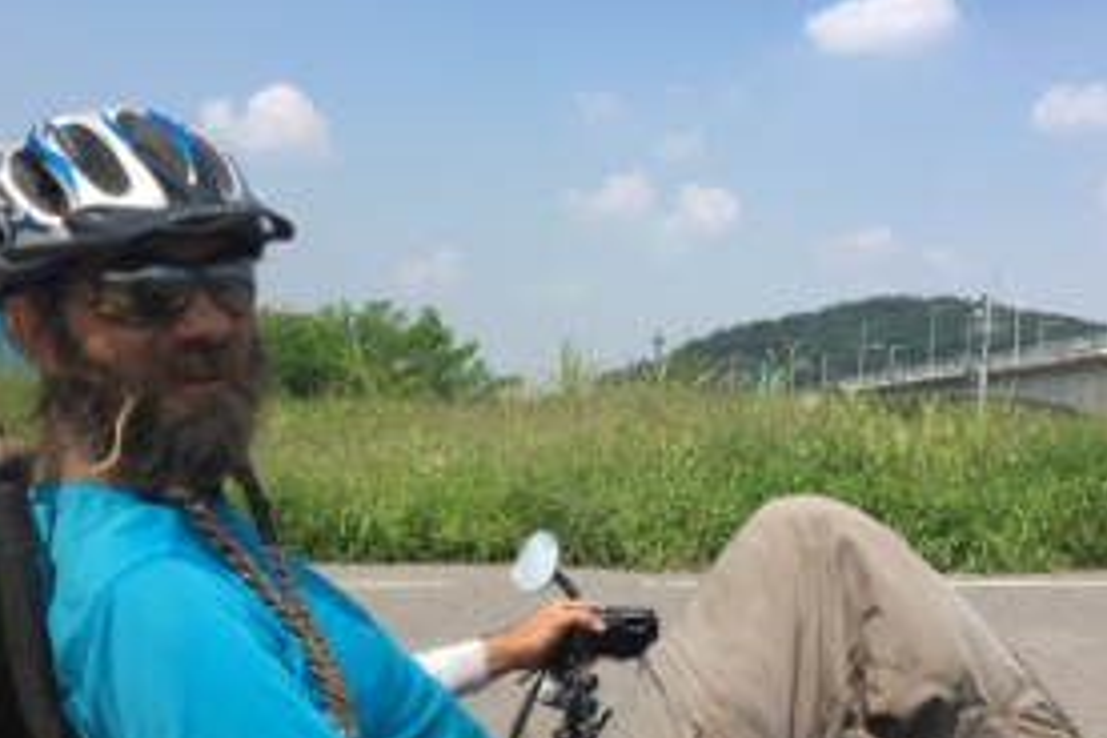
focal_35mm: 49
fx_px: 1507
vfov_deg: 27.4
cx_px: 537
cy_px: 477
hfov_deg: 40.3
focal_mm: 4.15
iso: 25
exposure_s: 1/1570
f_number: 2.2
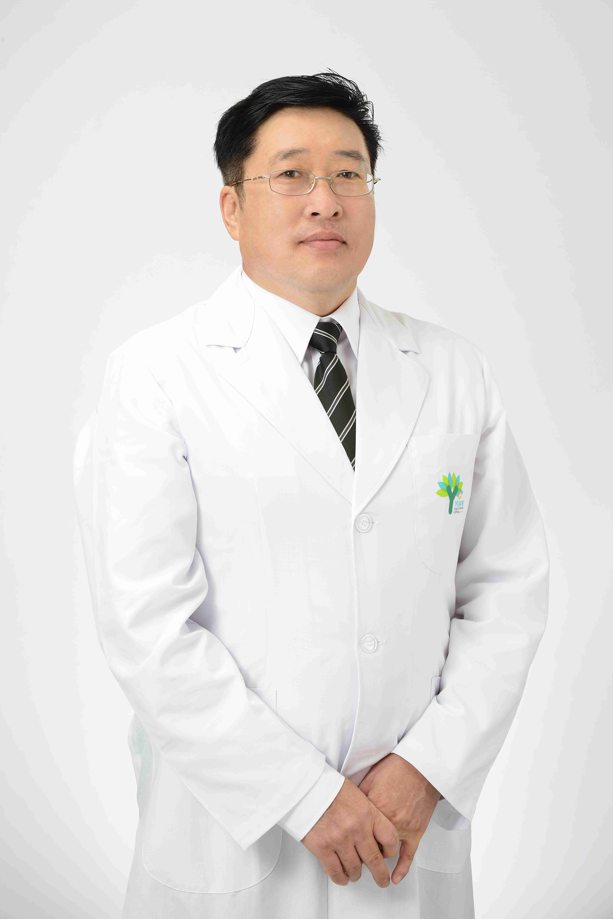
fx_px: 2297
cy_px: 460
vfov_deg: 22.6
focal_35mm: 90
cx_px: 306
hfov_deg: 15.2
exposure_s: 1/125
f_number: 11
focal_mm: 90
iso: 125
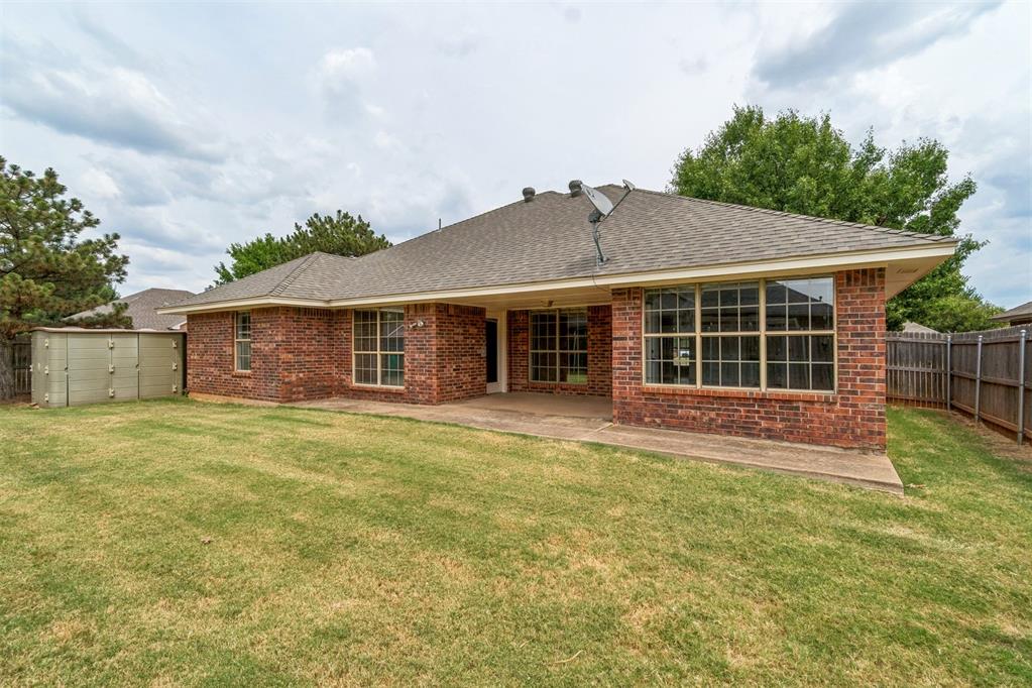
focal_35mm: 15
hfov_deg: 100.4
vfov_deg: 77.3
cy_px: 344
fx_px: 430
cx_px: 516
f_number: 9
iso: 100
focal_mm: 10
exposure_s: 1/640
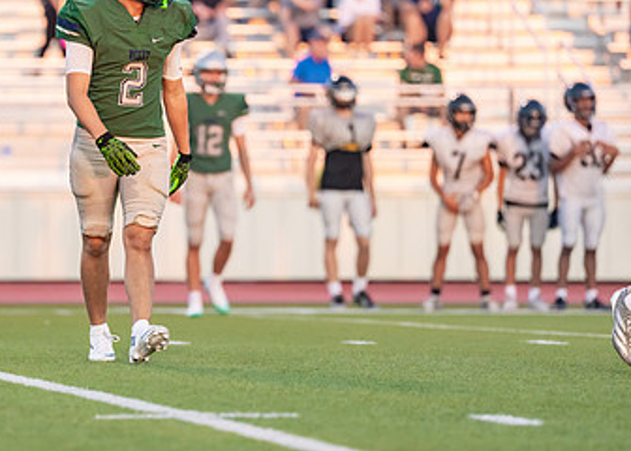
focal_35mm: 394
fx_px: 7061
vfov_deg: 3.7
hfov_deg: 5.1
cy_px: 165
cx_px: 144
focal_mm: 200
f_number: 3.2
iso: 1600
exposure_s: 1/1600
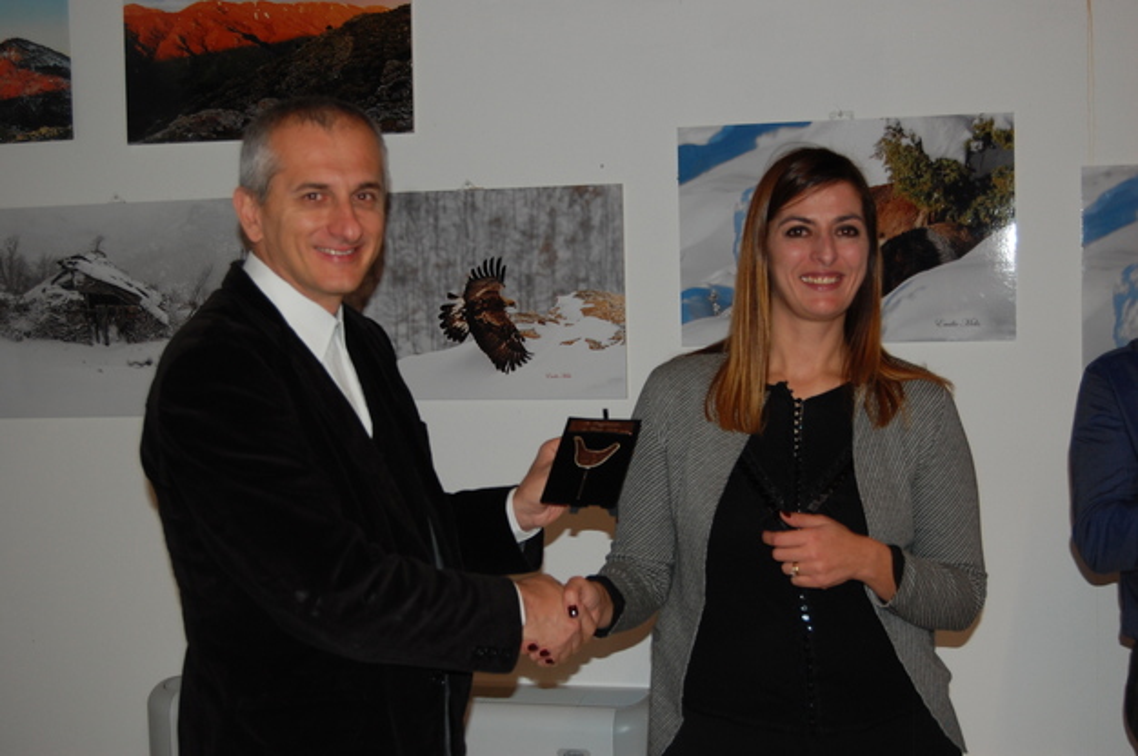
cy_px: 378
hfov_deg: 35.1
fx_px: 1800
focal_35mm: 57
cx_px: 569
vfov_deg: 23.7
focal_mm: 38
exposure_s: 1/60
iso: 400
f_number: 4.8
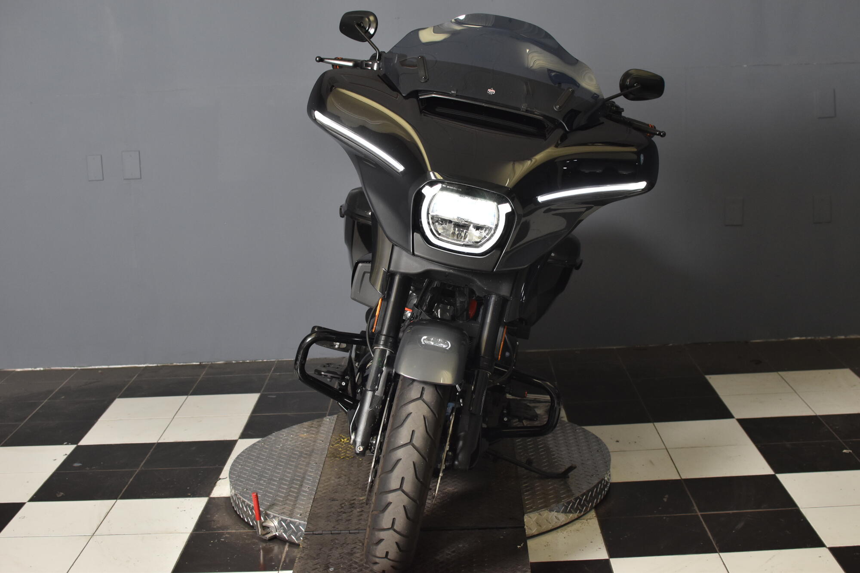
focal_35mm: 52
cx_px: 430
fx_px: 1254
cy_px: 286
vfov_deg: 25.7
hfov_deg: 37.9
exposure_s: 1/160
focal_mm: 35
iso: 800
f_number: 4.5
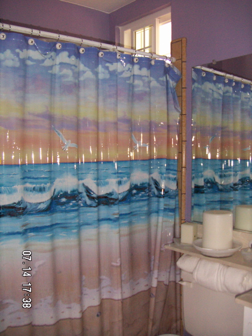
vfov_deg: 51.4
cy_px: 168
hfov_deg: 39.7
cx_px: 126
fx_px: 349
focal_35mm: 36
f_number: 2.8
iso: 200
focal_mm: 4.7
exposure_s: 1/50
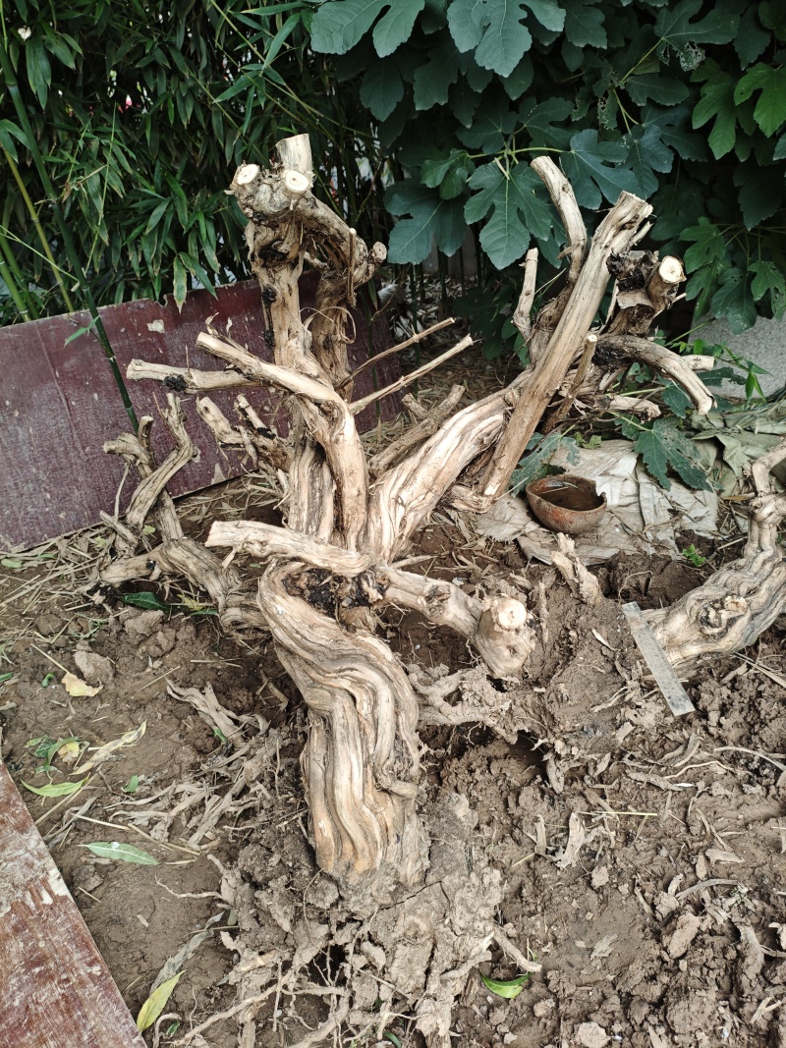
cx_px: 393
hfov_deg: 53.1
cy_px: 524
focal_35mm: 26
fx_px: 787
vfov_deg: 67.3
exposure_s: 1/244
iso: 100
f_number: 1.5
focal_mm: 4.94
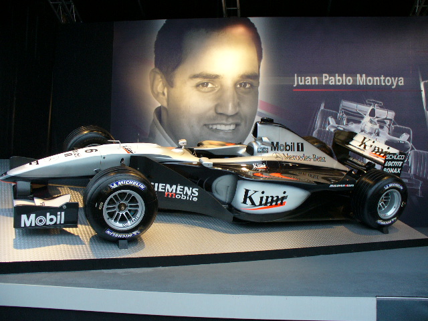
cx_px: 214
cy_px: 160
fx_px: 457
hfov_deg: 50.1
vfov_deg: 38.7
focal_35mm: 37
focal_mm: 6.1
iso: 100
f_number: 2.8
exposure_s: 1/80
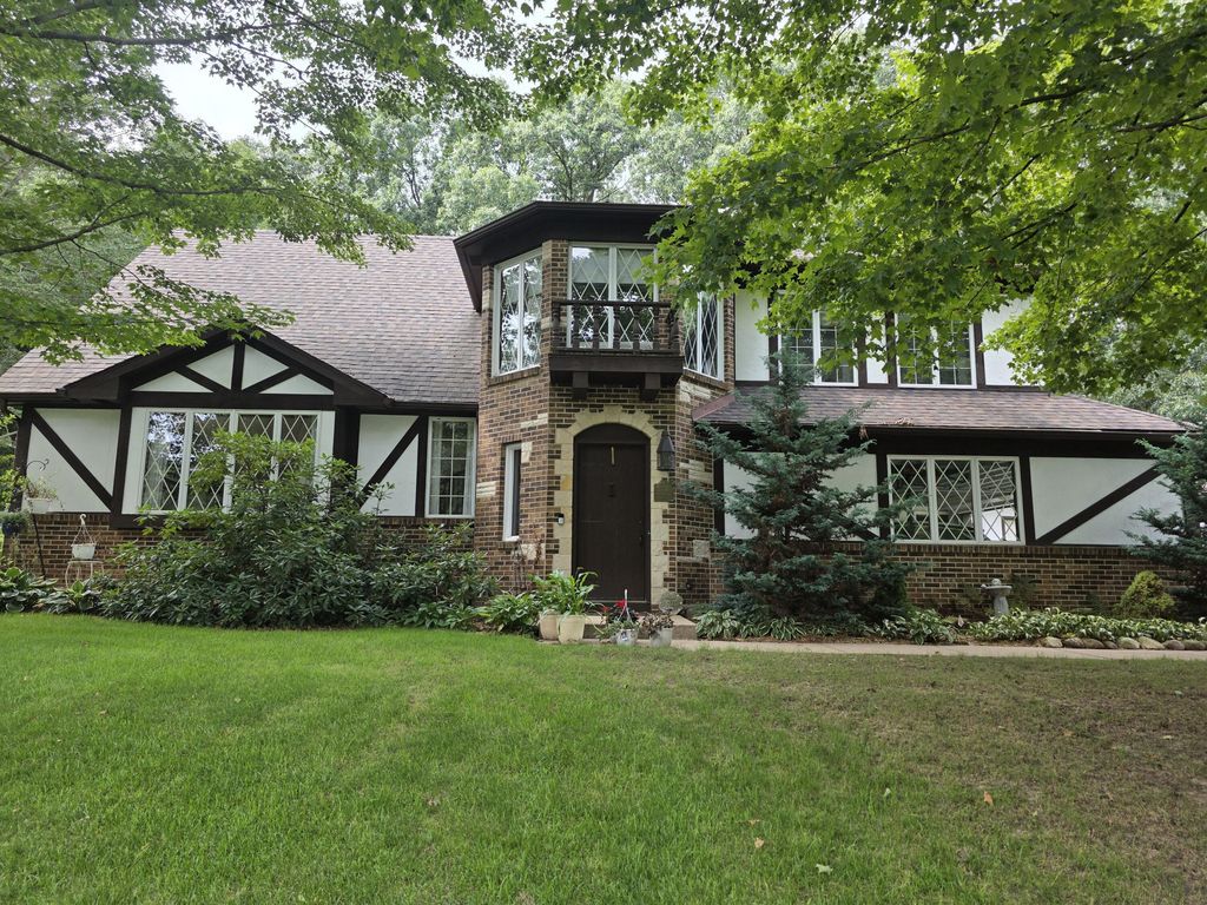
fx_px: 802
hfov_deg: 73.9
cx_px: 604
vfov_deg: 58.9
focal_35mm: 23
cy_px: 452
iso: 40
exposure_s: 1/359
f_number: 1.7
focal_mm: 6.3
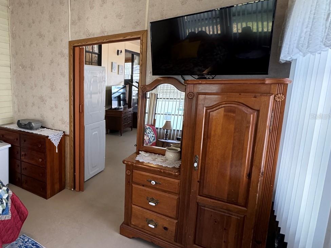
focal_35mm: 23
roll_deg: +0.0
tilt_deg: -9.6
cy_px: 116
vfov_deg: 58.8
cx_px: 70
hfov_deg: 67.6
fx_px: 220
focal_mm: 2.22
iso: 320
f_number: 2.2
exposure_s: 1/120
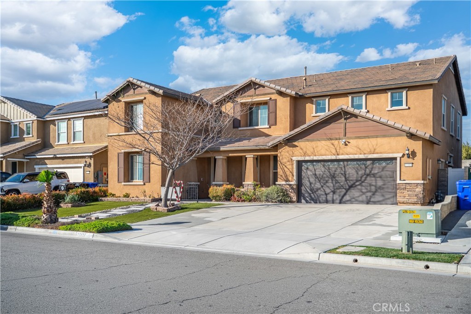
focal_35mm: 35
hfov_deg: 54.4
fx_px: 458
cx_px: 236
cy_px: 157
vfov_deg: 37.9
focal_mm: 35
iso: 100
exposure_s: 1/16000
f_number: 4
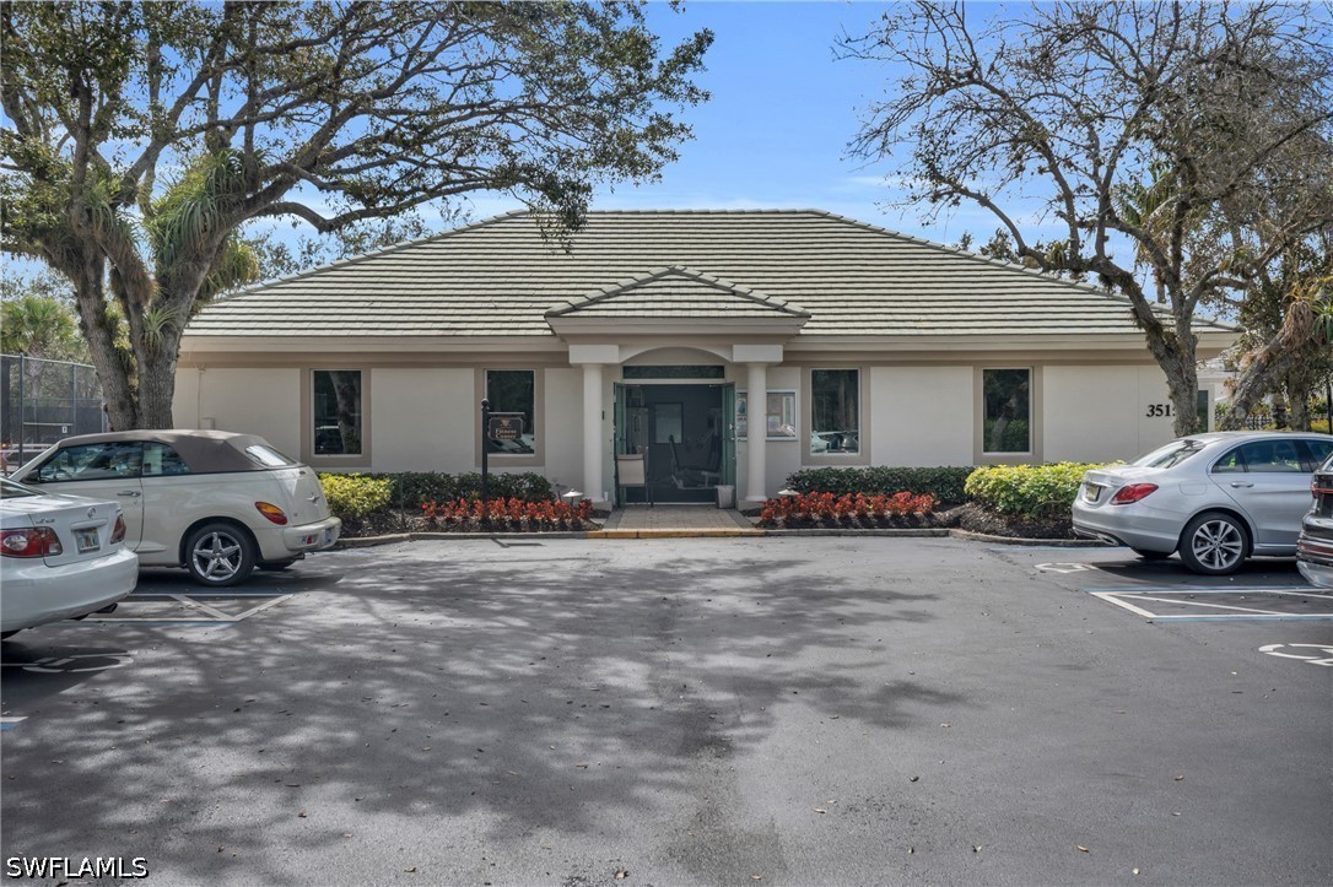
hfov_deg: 54.5
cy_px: 444
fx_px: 1295
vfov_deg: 37.8
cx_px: 666
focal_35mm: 35
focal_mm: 35
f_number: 9
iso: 200
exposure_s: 1/500
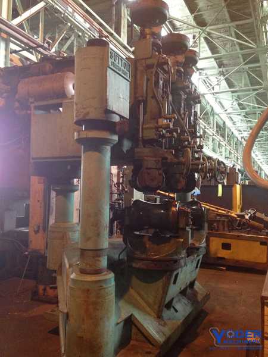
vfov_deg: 52.6
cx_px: 134
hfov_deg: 40.7
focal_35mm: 35
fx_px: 361
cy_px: 178
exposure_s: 1/20
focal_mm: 4.28
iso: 250
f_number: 2.4
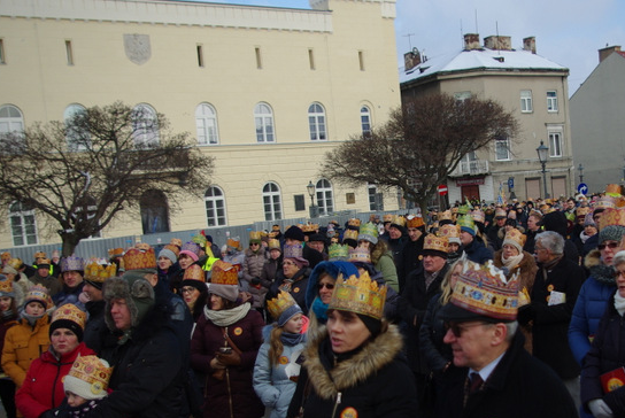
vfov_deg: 26.9
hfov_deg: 39.1
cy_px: 280
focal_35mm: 50
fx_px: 869
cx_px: 415
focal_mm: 23
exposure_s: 1/750
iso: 140
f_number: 4
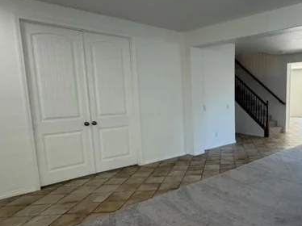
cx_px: 249
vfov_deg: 49.6
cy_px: 126
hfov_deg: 57.8
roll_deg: +0.3
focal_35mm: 28
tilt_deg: -6.4
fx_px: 244
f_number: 2.2
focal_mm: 2.22
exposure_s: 1/60
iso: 250
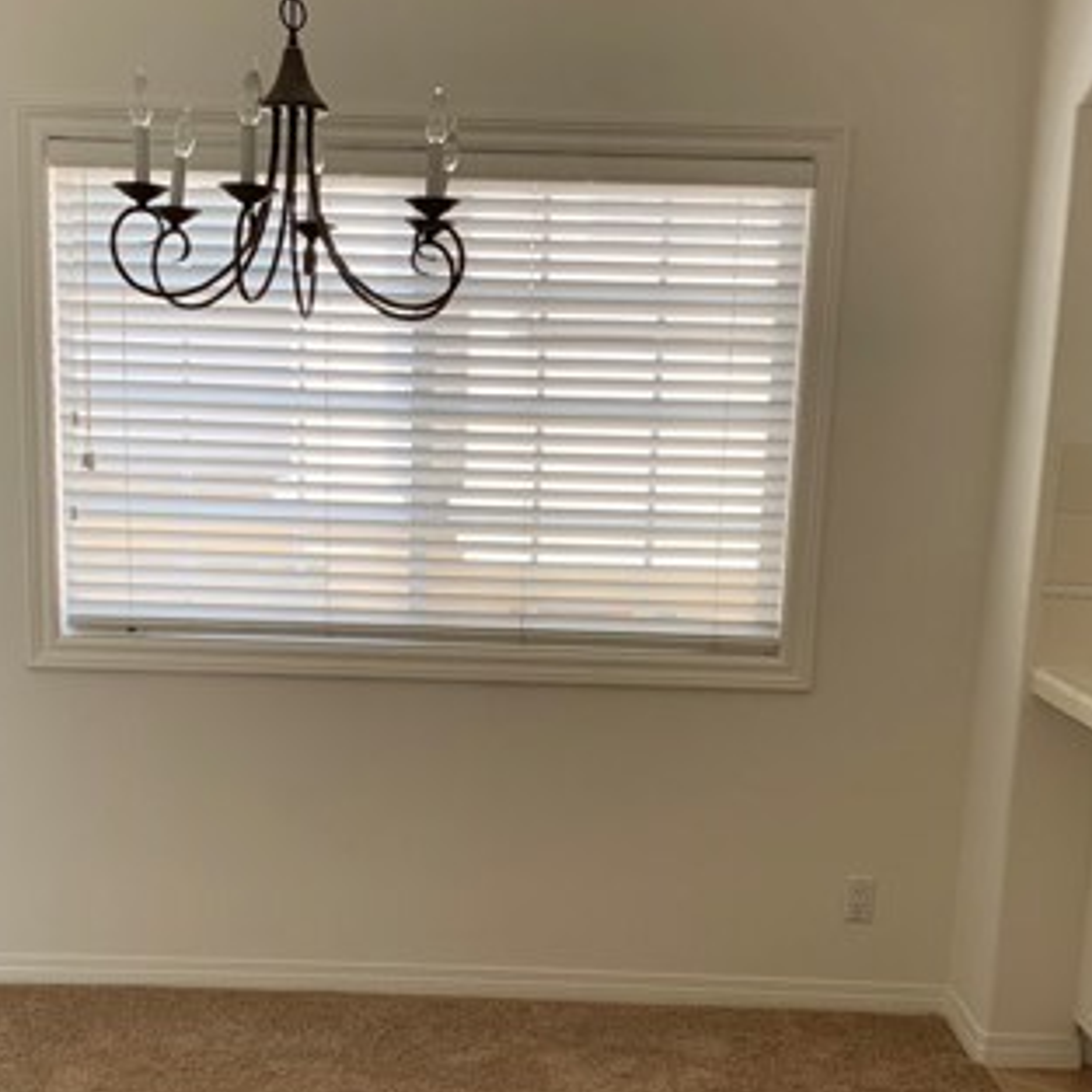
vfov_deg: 35.6
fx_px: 1677
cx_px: 481
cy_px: 750
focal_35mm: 47
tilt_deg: -11.5
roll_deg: -1.4
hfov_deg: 36.0
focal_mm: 4.25
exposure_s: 1/121
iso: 50
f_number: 1.8
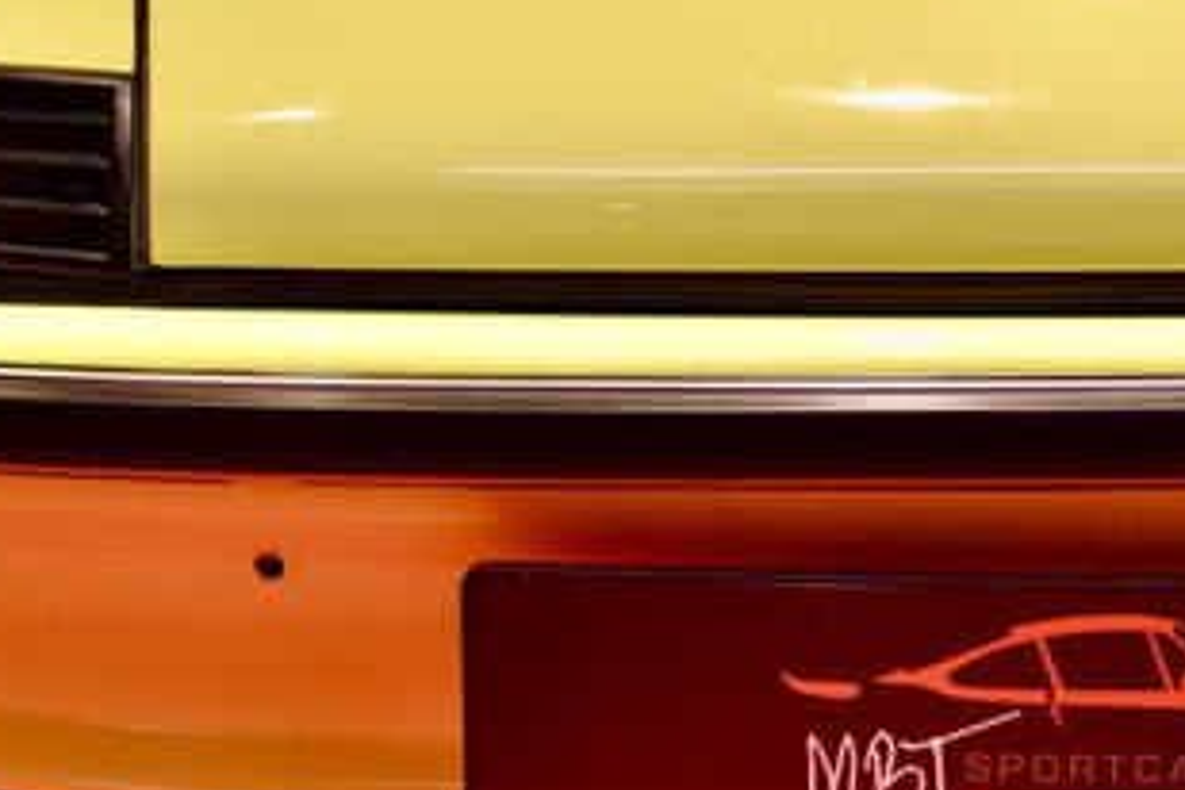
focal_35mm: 130
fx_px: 4287
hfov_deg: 15.5
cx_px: 1110
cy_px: 19
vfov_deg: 10.5
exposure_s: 1/100
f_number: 5
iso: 400
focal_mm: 35
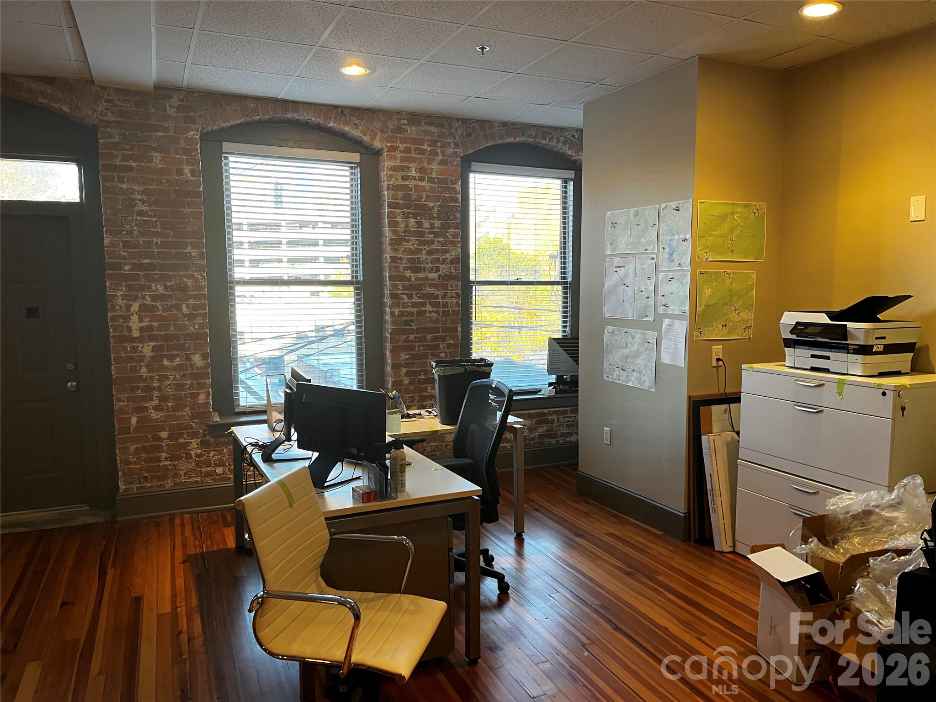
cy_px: 351
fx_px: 703
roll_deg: +0.3
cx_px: 468
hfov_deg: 67.3
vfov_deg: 53.1
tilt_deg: -6.8
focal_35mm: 26
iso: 100
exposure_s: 1/60
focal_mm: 5.1
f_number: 1.6
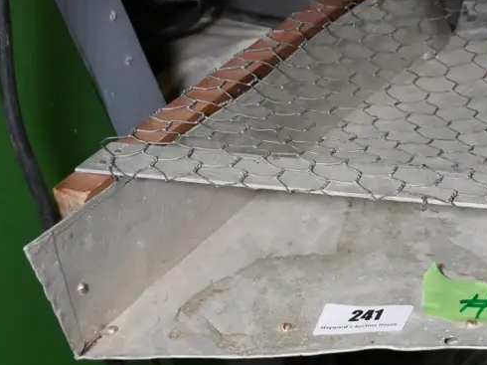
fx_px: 1294
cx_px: 451
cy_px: 140
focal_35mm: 92
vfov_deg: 16.0
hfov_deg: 20.8
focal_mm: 22
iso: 3200
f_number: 4.5
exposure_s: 1/200
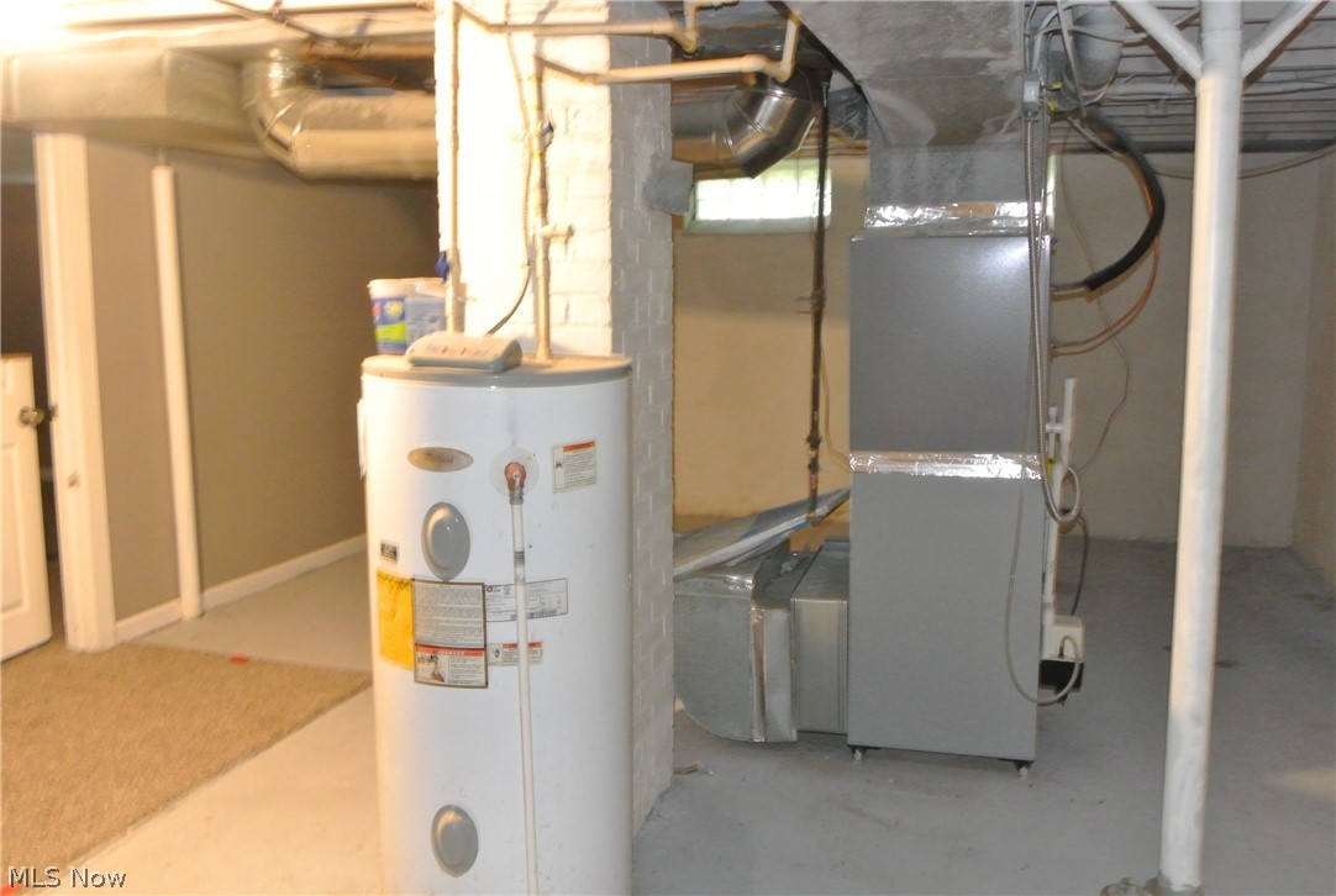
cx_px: 668
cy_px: 448
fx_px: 1190
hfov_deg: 58.6
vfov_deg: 41.3
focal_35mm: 32
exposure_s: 1/3
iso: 1600
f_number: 3.8
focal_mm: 12.2
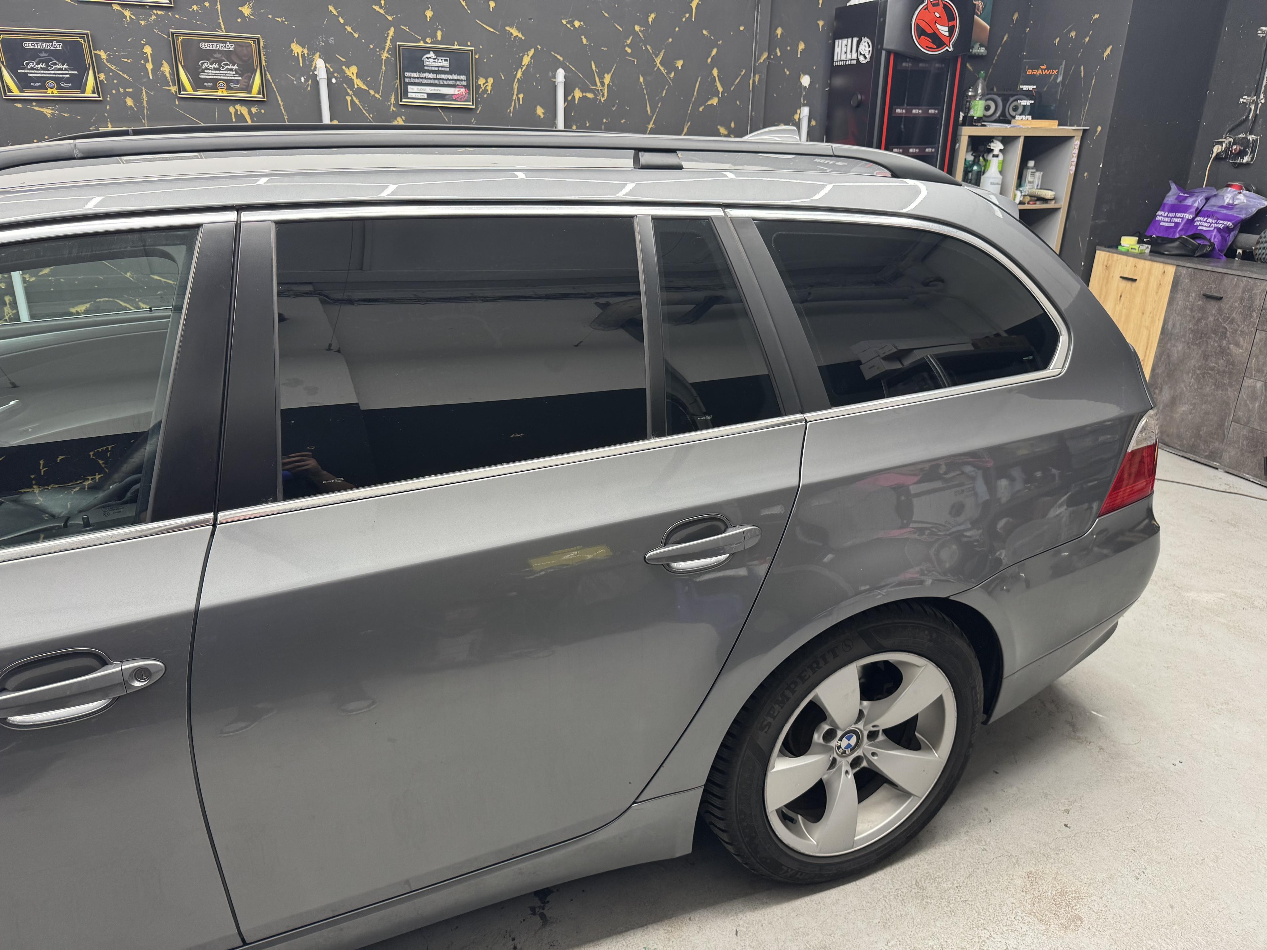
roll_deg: -0.6
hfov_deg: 71.6
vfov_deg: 56.8
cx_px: 634
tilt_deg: -21.4
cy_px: 475
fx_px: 878
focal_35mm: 24
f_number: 1.78
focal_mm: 6.76
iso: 125
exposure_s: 1/50
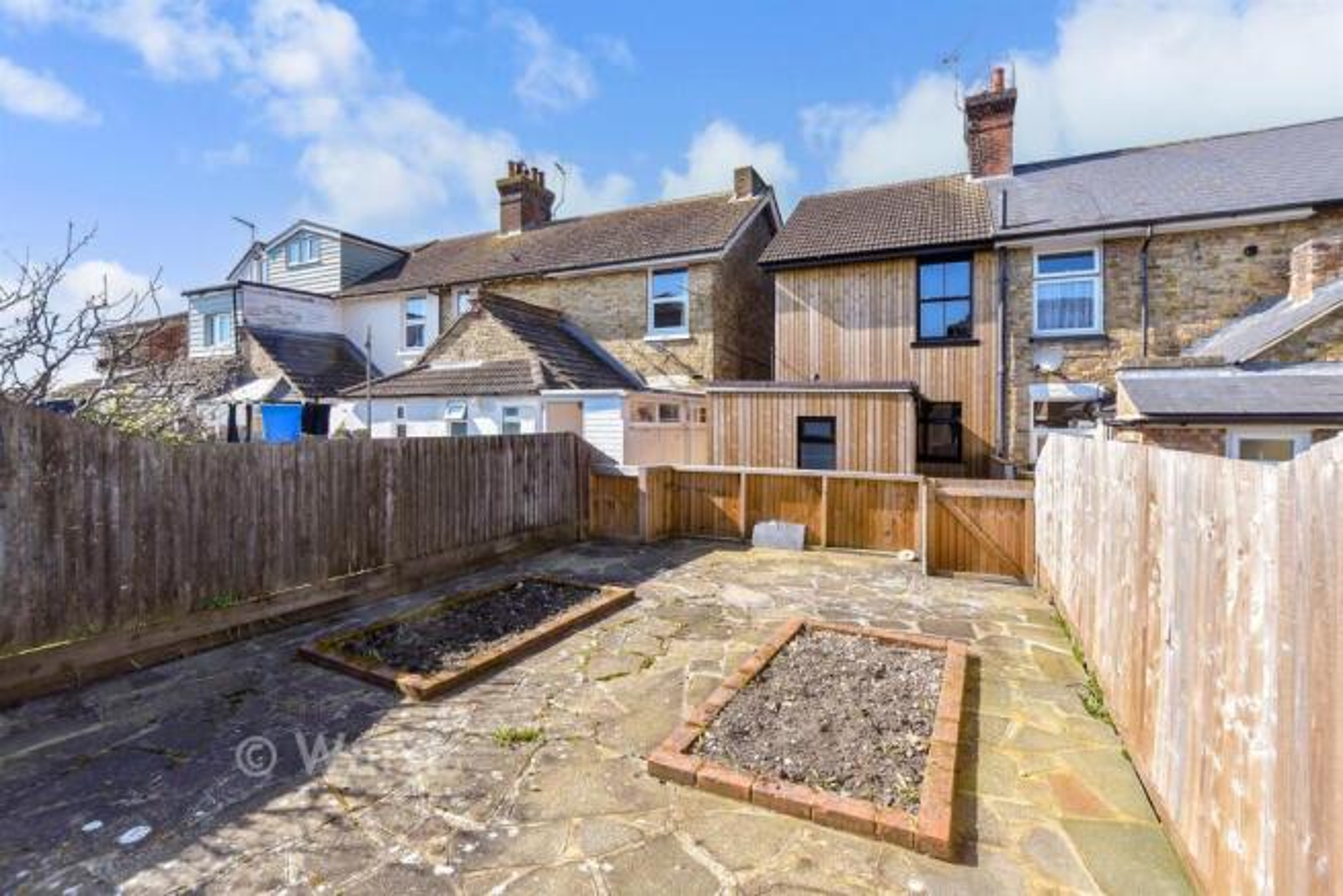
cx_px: 672
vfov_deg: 77.4
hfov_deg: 100.4
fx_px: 560
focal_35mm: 15
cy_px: 448
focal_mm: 10
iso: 160
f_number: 6.3
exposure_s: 1/250
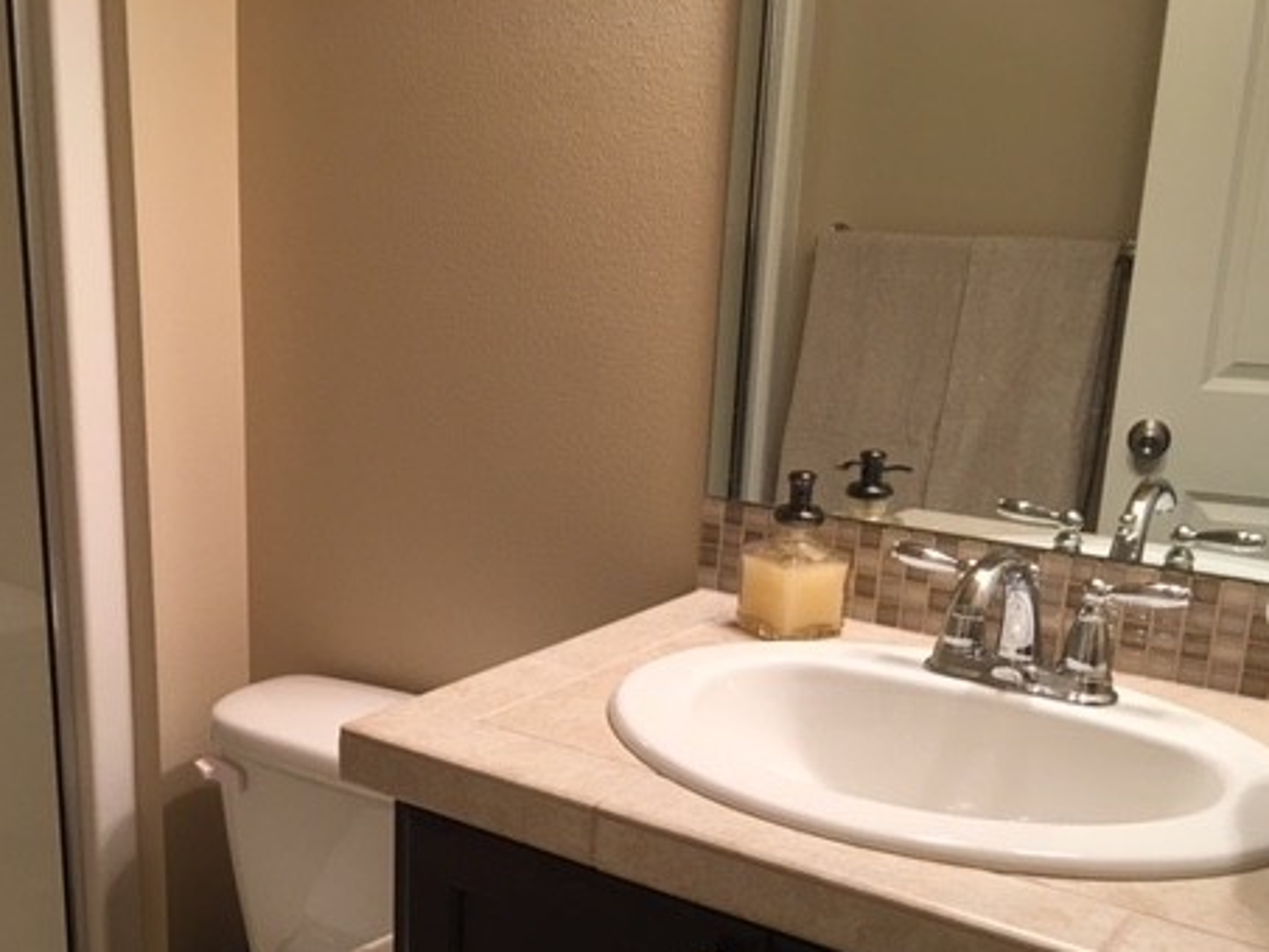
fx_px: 1503
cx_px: 468
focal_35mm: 41
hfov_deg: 45.3
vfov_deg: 34.8
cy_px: 650
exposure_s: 1/15
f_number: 2.2
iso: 32
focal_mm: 4.15
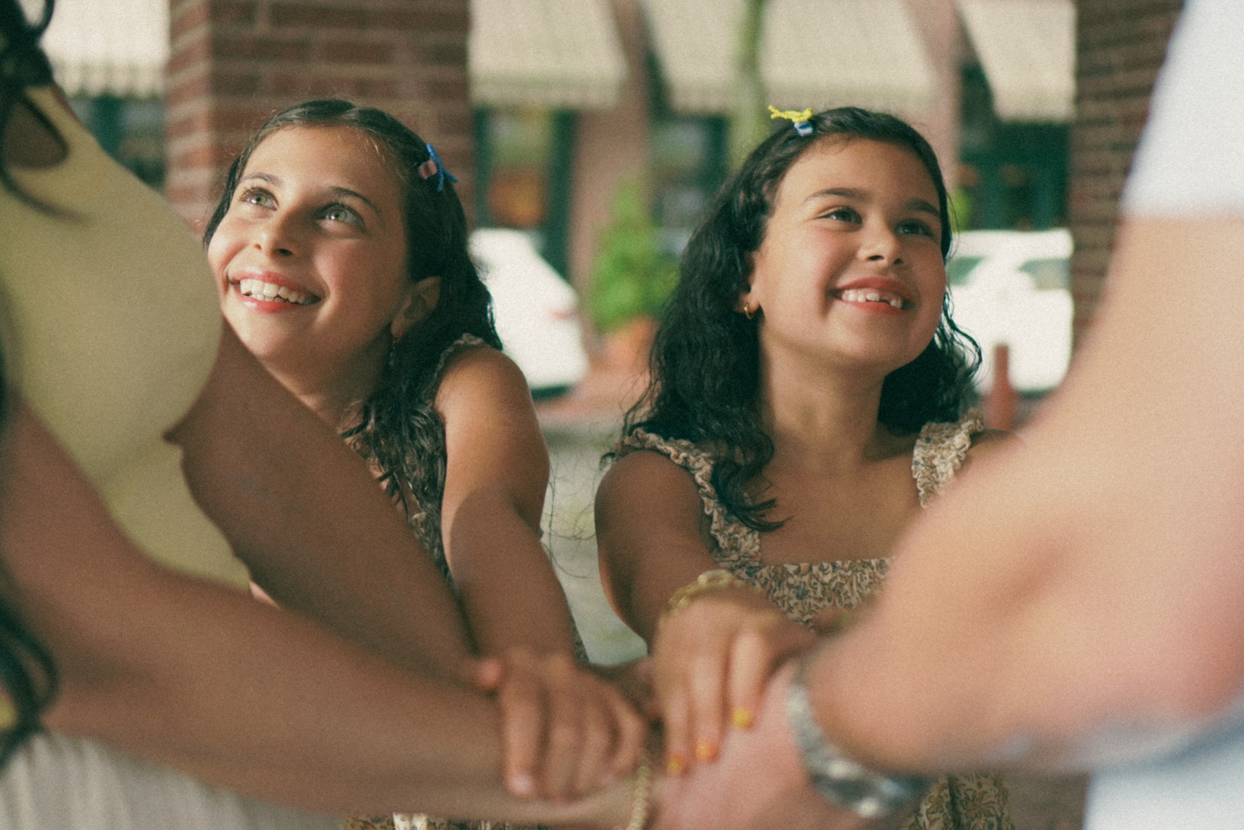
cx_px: 622
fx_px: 1814
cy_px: 415
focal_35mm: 52
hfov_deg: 37.9
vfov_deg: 25.8
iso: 800
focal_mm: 35
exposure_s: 1/60
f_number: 1.8
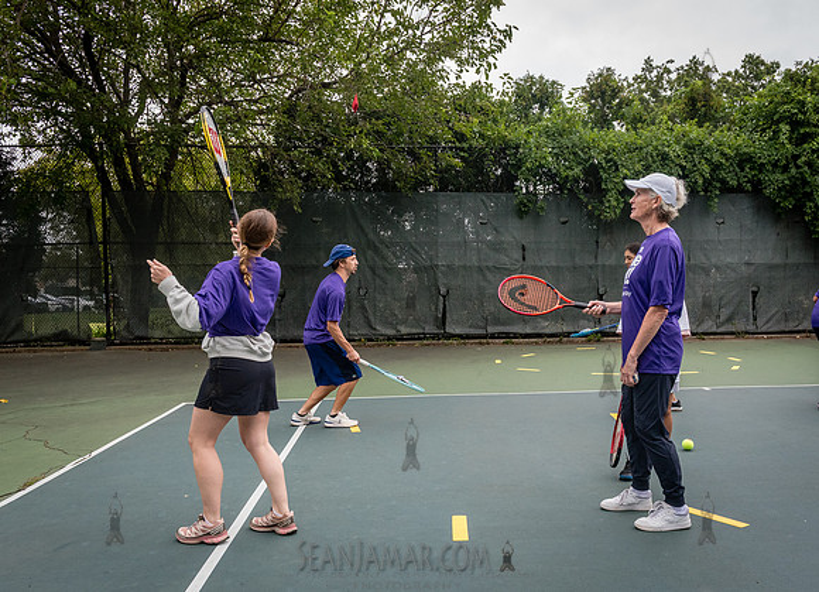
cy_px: 325
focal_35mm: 33
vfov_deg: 42.1
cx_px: 459
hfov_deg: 56.1
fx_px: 767
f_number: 5
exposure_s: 1/2000
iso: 1600
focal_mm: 28
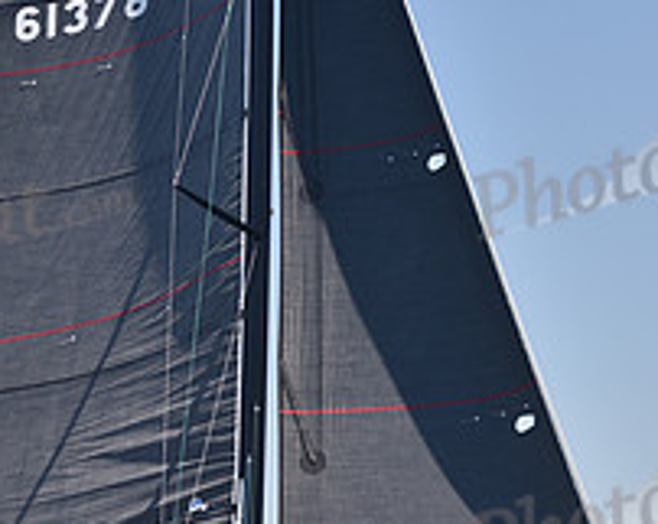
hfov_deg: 10.2
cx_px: 306
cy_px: 369
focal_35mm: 189
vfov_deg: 8.2
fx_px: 3675
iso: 200
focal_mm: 70
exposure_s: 1/1000
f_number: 2.8
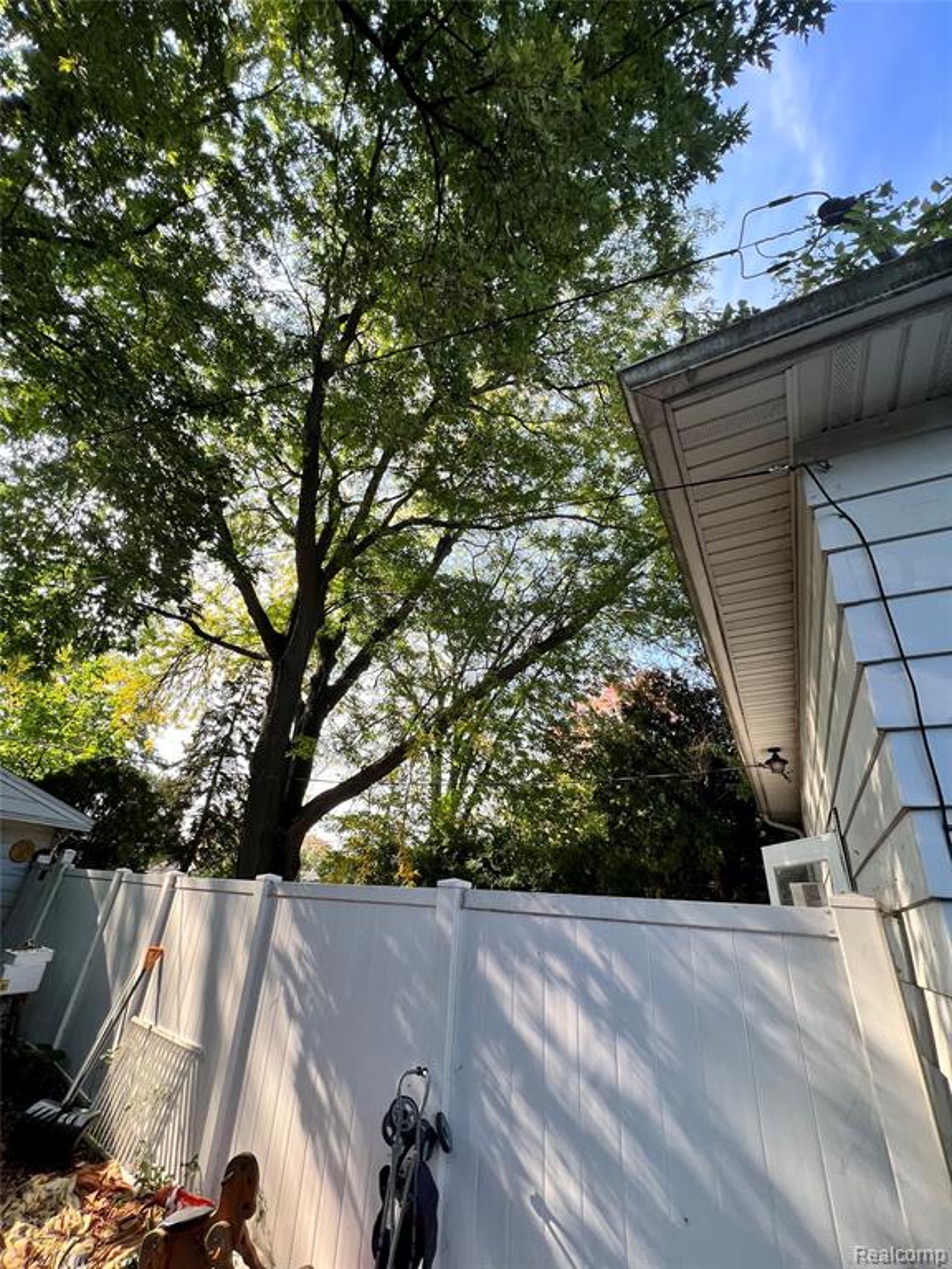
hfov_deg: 89.9
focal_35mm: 13
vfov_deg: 106.2
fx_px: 477
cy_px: 634
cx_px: 476
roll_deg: -10.9
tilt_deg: +31.3
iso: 32
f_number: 1.8
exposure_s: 1/253
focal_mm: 1.57
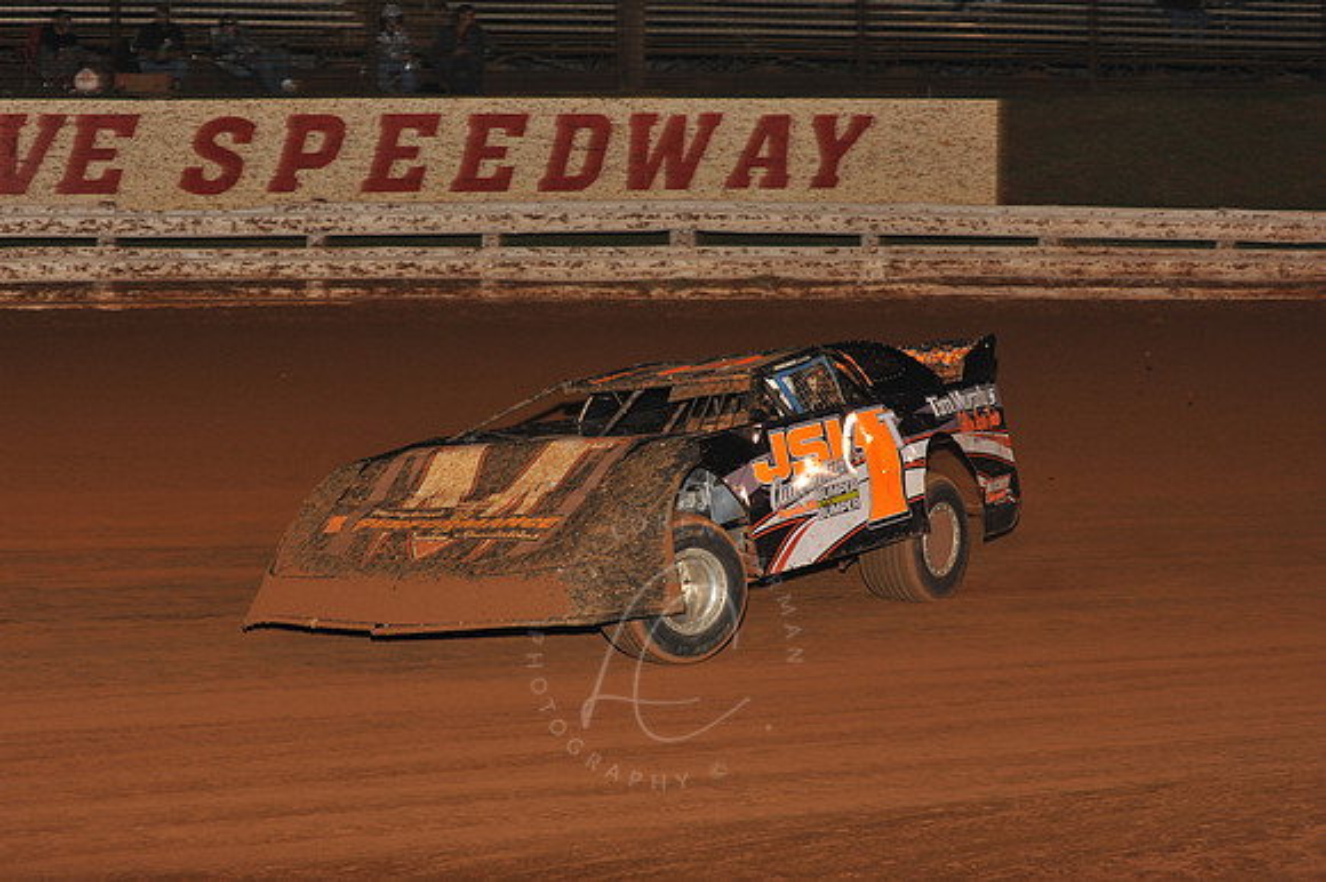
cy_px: 441
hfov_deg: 23.7
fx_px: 3166
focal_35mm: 86
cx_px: 663
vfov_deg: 15.9
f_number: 6.3
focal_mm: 86
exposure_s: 1/320
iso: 1250
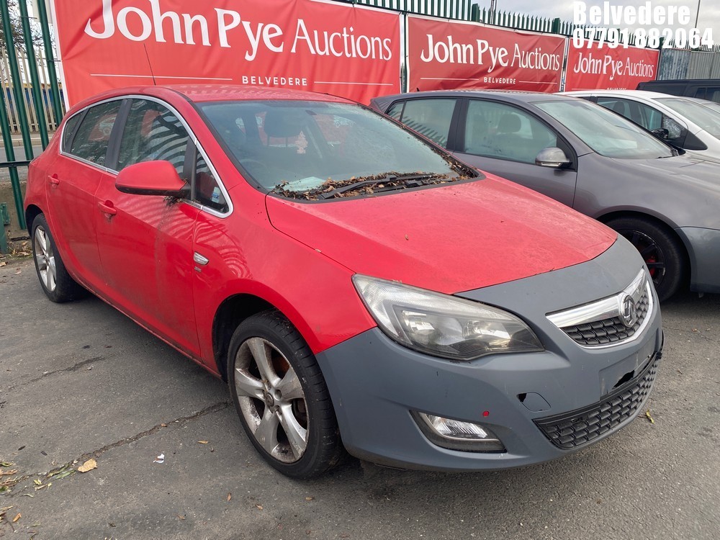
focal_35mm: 26
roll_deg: +0.8
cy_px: 270
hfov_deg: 67.3
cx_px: 360
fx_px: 541
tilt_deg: -17.7
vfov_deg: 53.1
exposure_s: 1/463
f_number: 1.8
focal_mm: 4.25
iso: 32
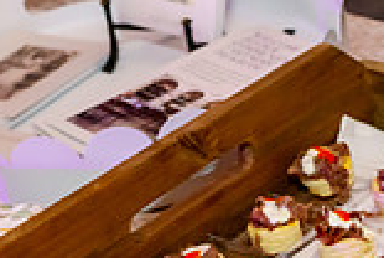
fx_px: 1518
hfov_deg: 13.6
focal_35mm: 142
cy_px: 411
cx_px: 577
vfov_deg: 9.4
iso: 2000
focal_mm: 38
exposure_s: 1/100
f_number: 6.3
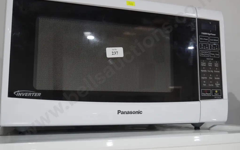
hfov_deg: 42.7
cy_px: 63
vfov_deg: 27.4
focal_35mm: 47
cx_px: 120
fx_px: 307
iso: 800
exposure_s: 1/60
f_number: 4.7
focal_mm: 22
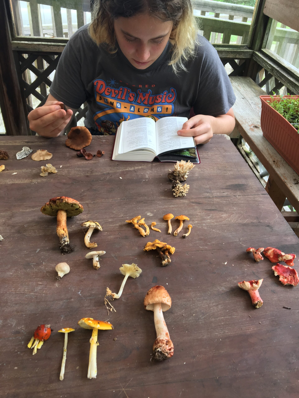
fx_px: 334
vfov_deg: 61.7
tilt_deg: -36.5
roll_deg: -4.3
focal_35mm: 29
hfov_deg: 48.2
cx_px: 150
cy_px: 199
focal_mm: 4.15
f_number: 2.2
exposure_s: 1/40
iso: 25
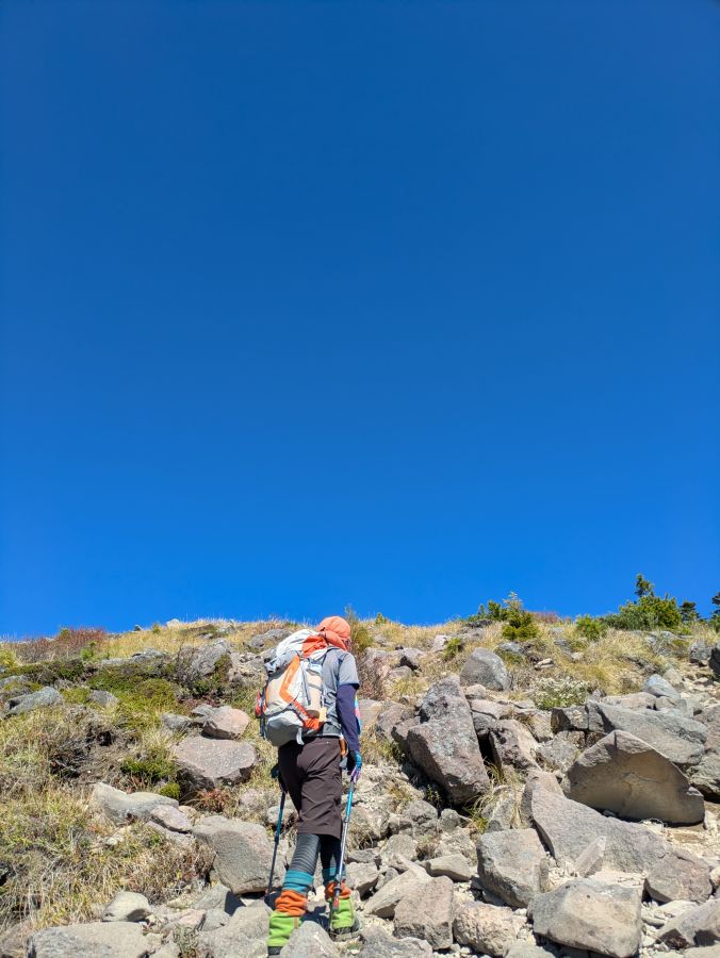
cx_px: 360
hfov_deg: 54.9
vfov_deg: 69.4
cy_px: 479
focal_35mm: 25
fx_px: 693
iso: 42
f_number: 1.89
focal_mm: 5.43
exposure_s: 1/1546
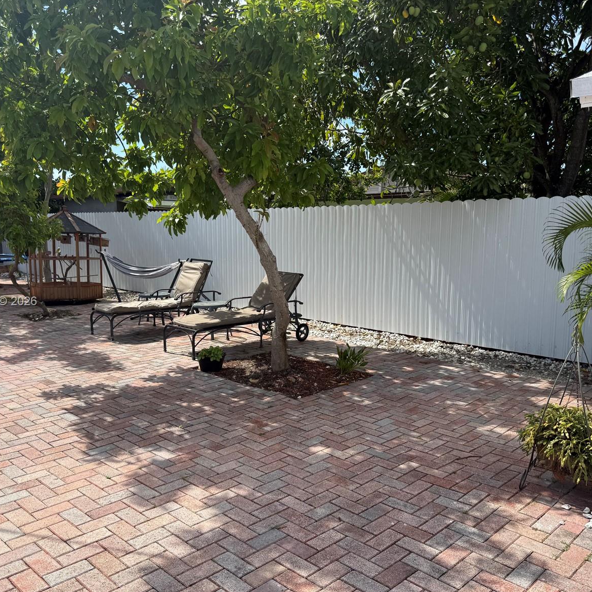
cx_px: 284
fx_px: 561
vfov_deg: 55.6
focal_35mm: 29
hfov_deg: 55.6
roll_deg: +1.0
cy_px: 302
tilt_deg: -7.9
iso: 80
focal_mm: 6.76
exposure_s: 1/3759
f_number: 1.78
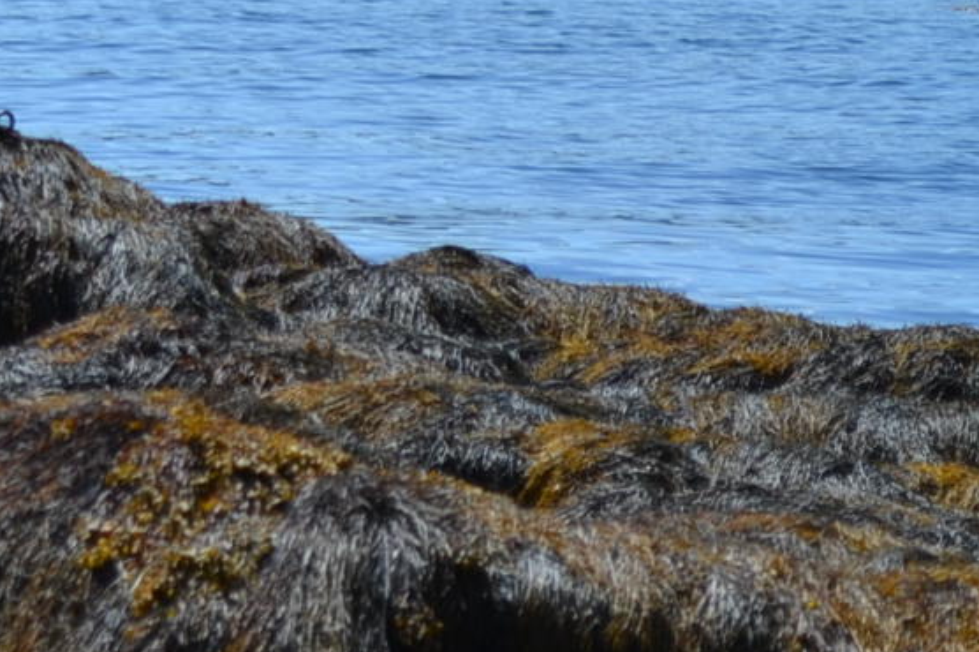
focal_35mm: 342
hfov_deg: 5.9
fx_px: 9297
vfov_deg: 4.0
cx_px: -824
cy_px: -582
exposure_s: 1/250
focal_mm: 55
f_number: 8
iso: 100
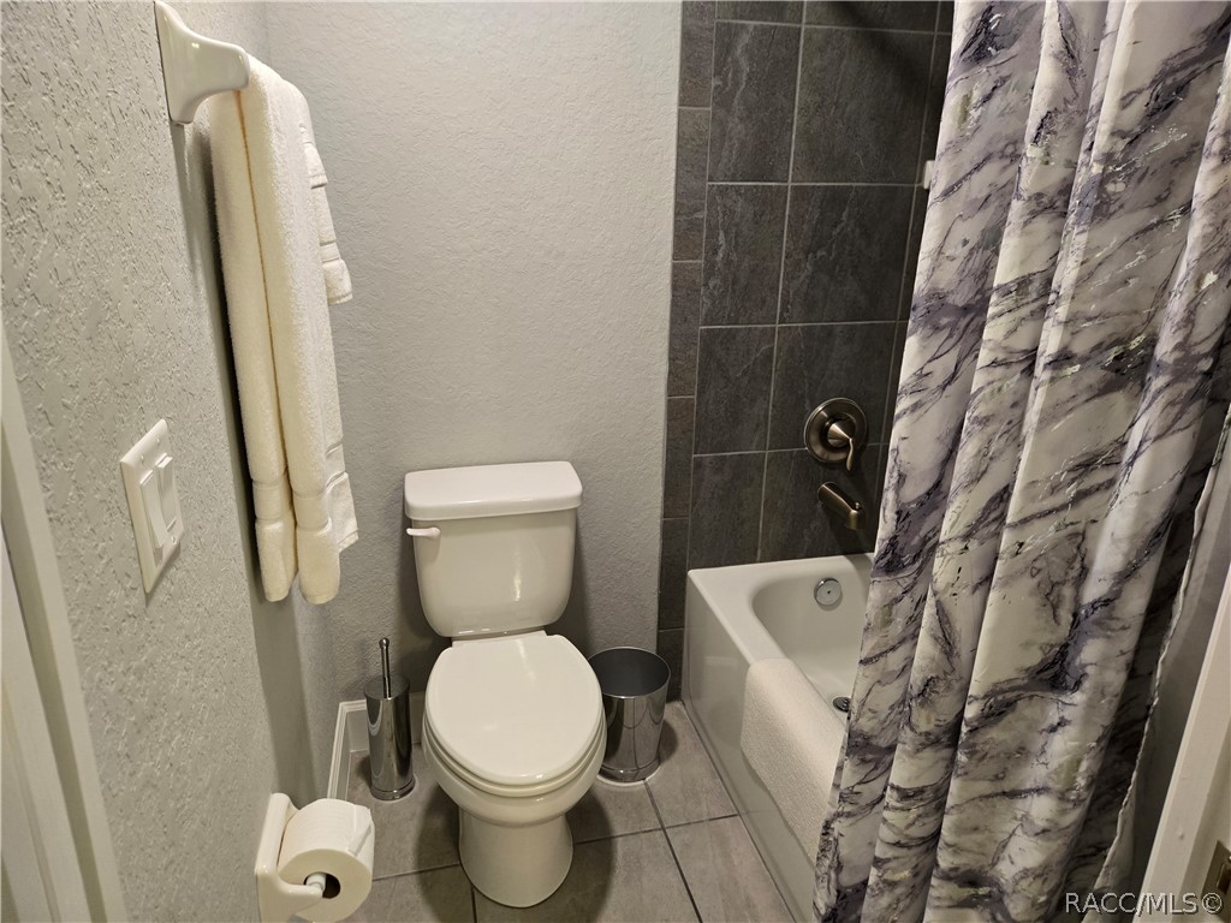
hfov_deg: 73.9
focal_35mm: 23
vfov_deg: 58.9
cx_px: 616
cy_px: 462
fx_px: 818
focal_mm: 5.4
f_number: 1.8
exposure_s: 1/120
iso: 400
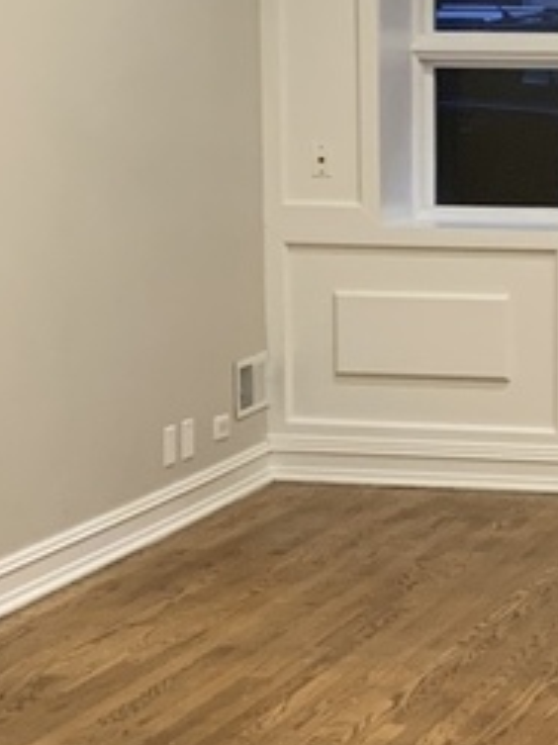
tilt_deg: -5.2
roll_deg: -0.7
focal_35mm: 112
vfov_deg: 17.6
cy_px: 362
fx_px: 2409
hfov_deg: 12.7
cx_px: 754
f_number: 1.8
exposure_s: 1/60
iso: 160
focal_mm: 4.25
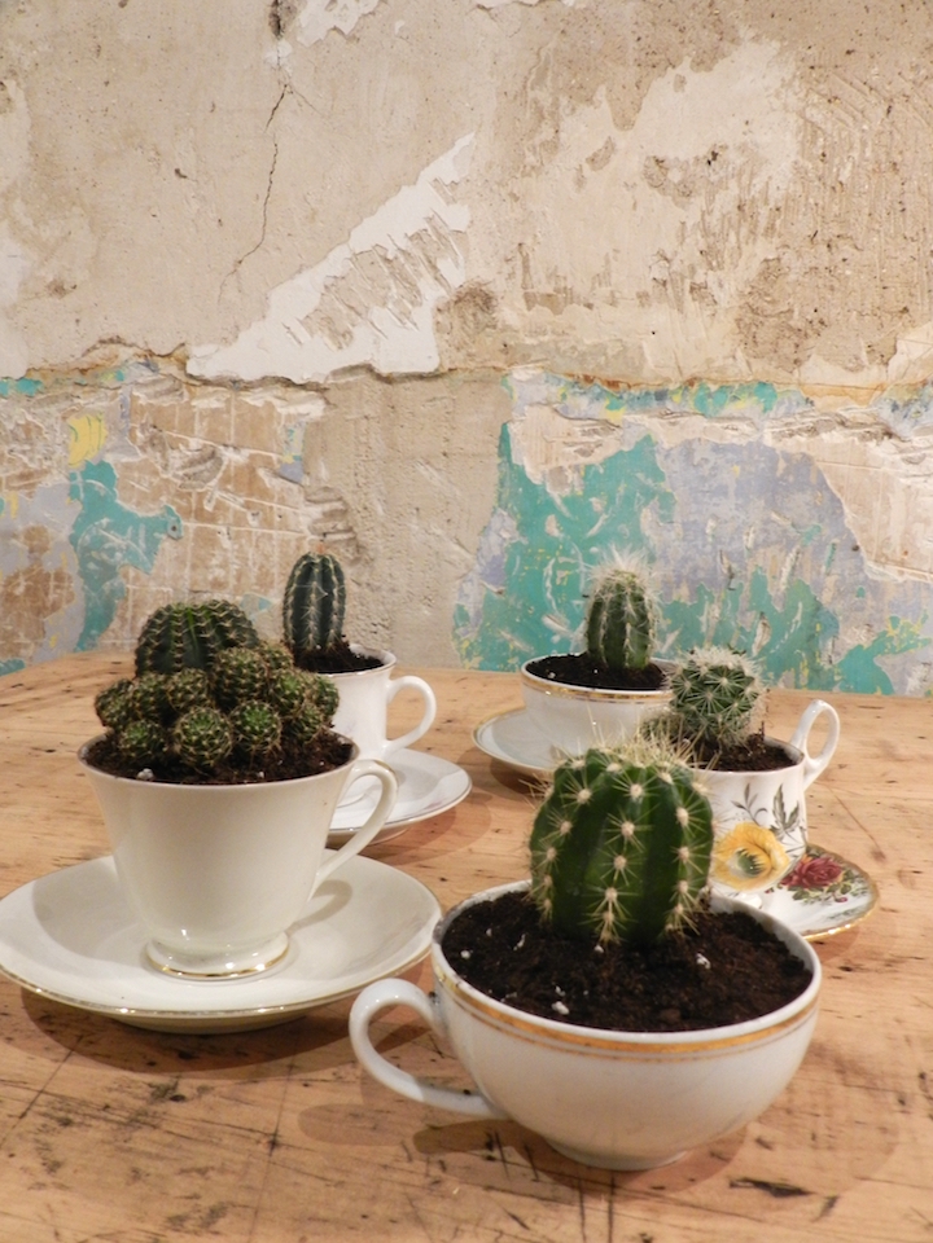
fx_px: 1150
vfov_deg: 56.8
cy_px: 622
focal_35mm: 32
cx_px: 466
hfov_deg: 44.2
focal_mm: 5.6
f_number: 3.7
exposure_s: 1/13
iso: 400
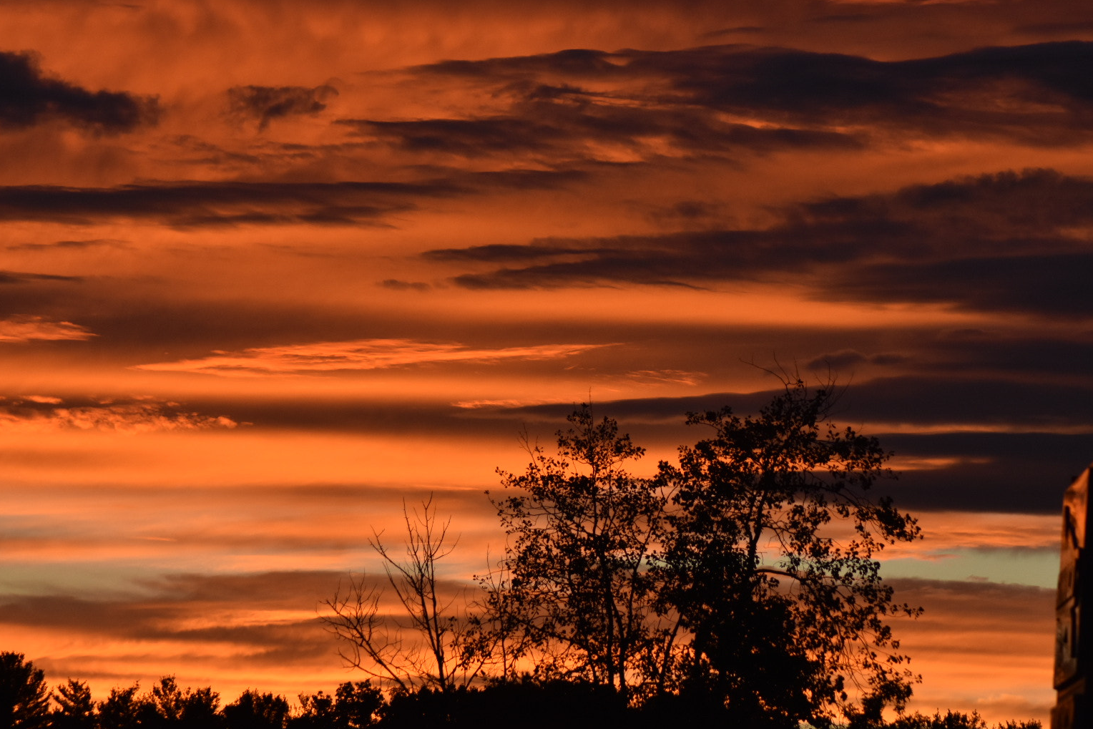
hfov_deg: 10.6
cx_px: 538
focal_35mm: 194
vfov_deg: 7.1
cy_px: 356
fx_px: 5890
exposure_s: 1/640
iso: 800
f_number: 6.3
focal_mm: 122
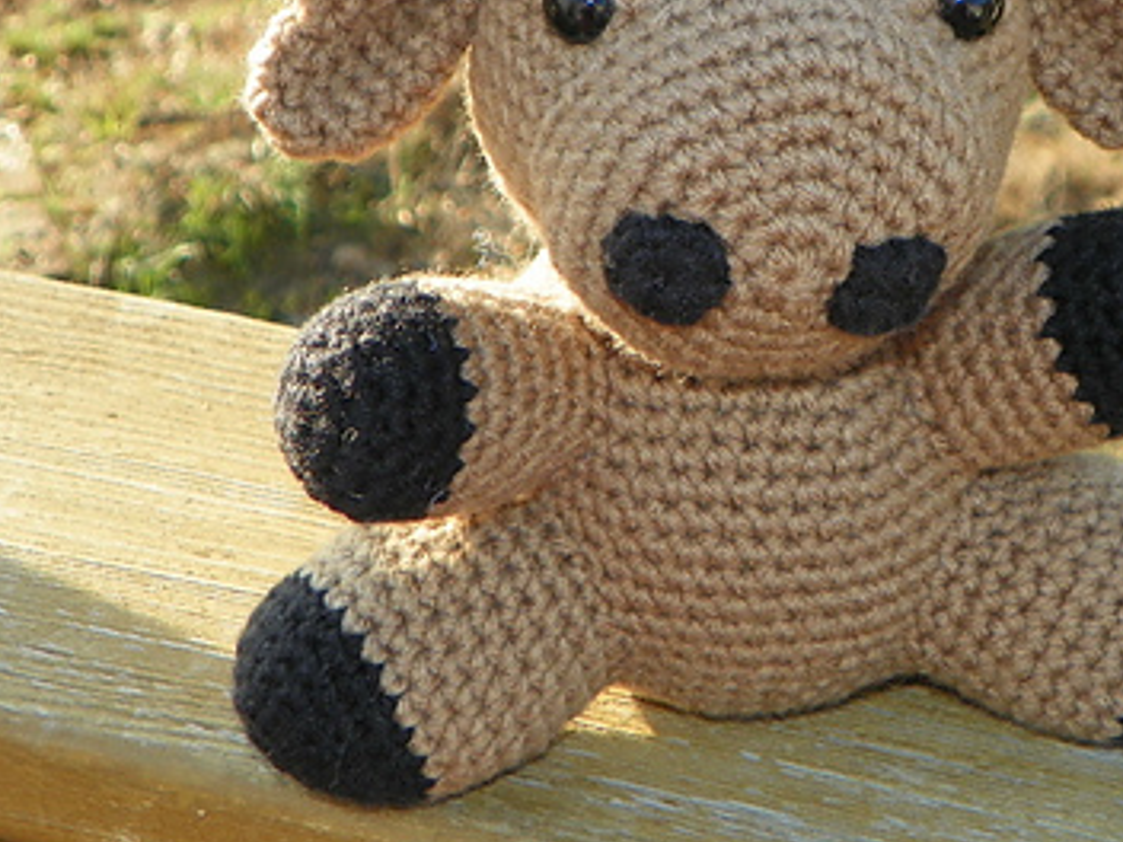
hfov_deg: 24.3
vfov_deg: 18.3
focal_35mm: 80
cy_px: 198
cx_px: 762
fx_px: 2595
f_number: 3.2
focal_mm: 7.9
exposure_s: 1/200
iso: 64
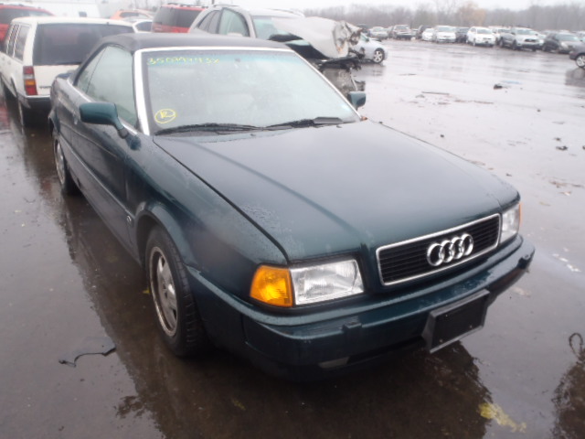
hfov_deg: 63.4
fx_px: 473
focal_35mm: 28
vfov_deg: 49.7
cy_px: 220
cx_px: 292
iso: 125
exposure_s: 1/30
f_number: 3.5
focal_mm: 5
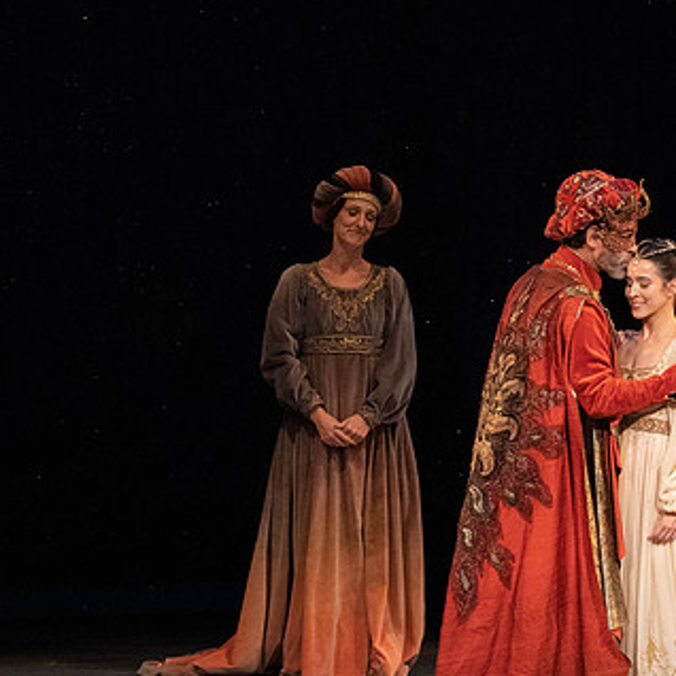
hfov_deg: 3.0
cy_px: 360
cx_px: 544
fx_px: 12925
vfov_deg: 3.0
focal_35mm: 585
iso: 8000
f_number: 8
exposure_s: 1/320
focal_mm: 336
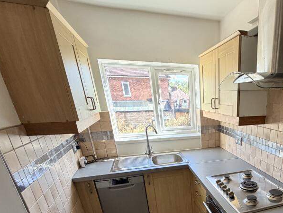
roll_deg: +3.1
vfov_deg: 51.7
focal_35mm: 24
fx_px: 196
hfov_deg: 65.9
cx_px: 221
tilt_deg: -19.7
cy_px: 182
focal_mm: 2.22
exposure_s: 1/121
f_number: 2.2
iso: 125
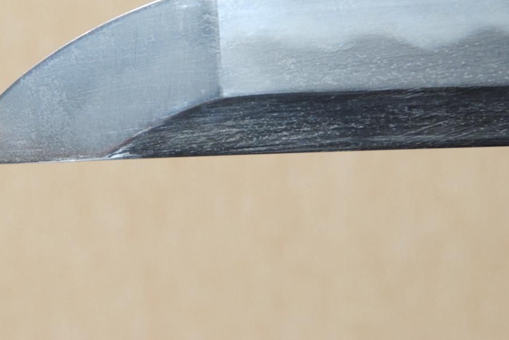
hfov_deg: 6.4
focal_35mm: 320
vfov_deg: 4.3
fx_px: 4525
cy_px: 79
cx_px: 158
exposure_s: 1/2
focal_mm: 135
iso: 400
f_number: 11
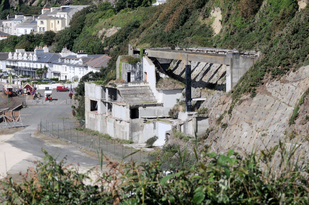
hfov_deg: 15.2
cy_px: 102
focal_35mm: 135
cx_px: 154
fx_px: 1157
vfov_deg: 10.1
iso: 640
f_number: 13
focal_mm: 90
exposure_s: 1/640
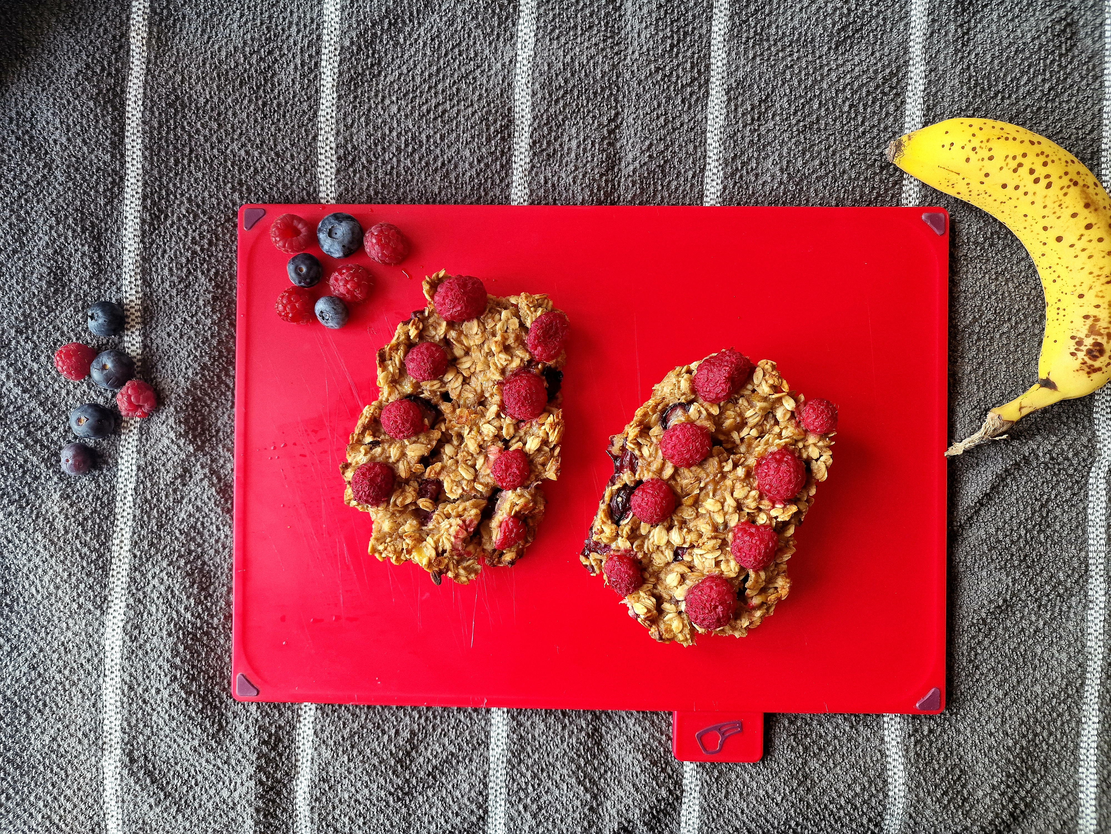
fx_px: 738
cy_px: 417
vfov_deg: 58.9
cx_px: 556
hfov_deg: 73.9
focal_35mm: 23
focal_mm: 6.4
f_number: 1.8
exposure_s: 1/217
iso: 50
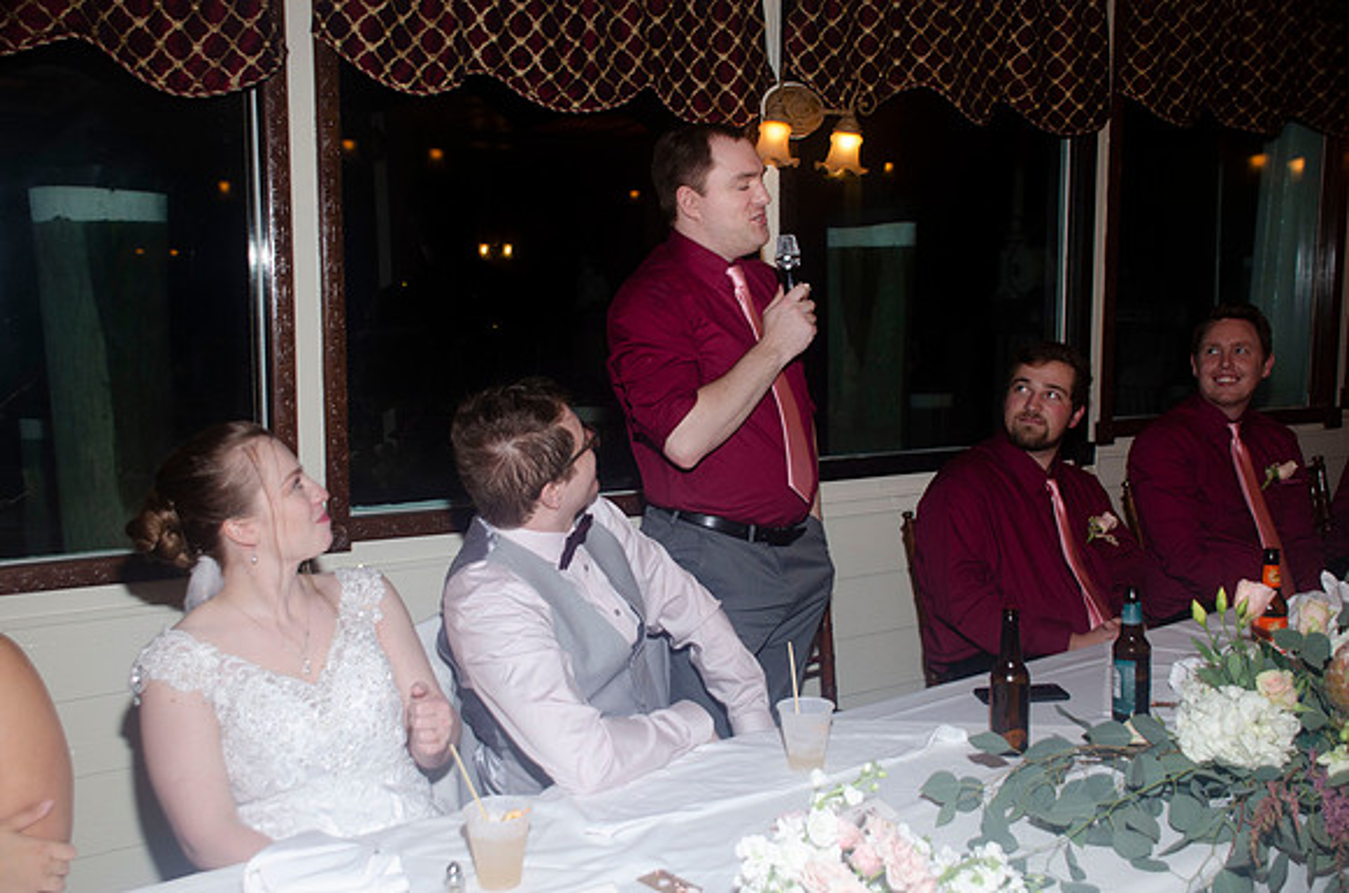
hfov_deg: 53.2
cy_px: 446
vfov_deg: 36.7
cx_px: 674
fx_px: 1346
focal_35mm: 36
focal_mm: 24
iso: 400
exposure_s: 1/60
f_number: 3.8
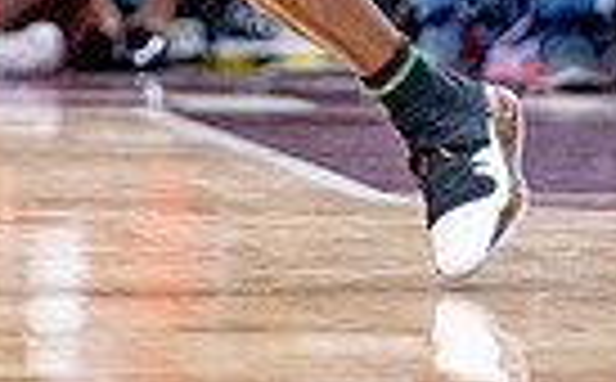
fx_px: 18228
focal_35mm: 1088
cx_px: -203
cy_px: -521
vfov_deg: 1.2
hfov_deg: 1.9
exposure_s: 1/1000
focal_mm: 200
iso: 2500
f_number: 2.8
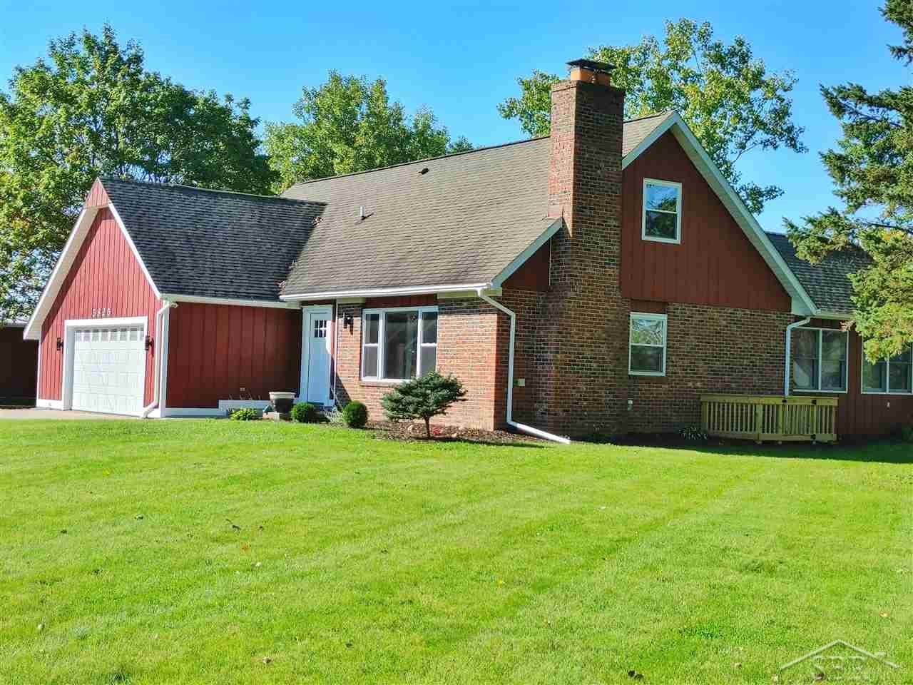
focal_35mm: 52
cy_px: 342
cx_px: 456
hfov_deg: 36.8
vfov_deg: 28.0
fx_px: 1372
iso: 50
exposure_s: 1/780
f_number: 1.8
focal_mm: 5.58
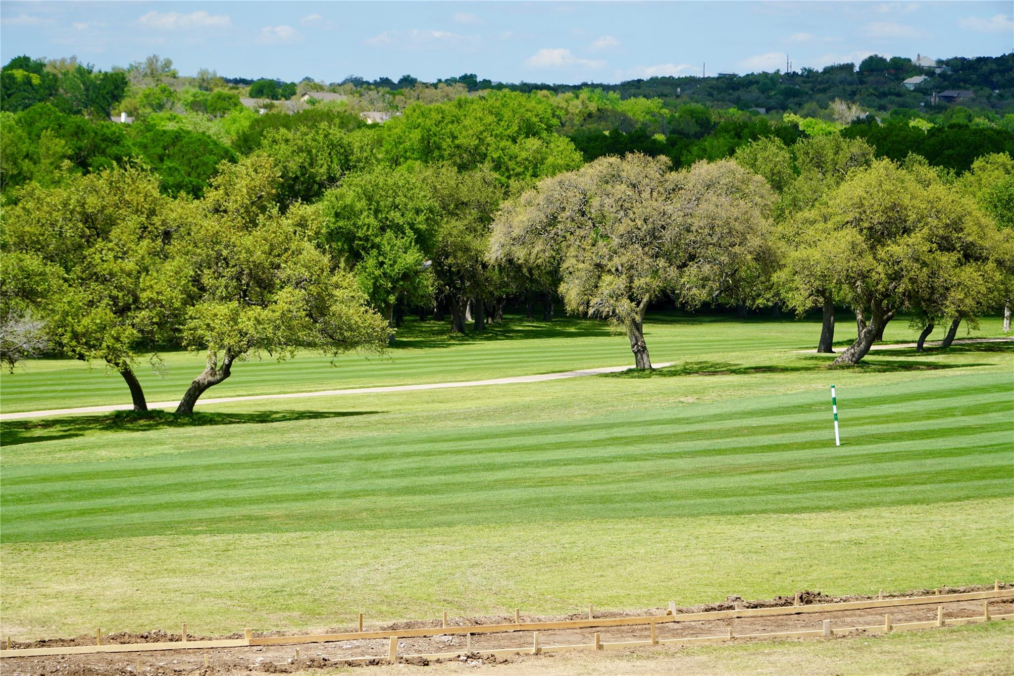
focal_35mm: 114
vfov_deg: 12.0
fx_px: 3211
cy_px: 338
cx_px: 507
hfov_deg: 17.9
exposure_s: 1/640
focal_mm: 76
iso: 100
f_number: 5
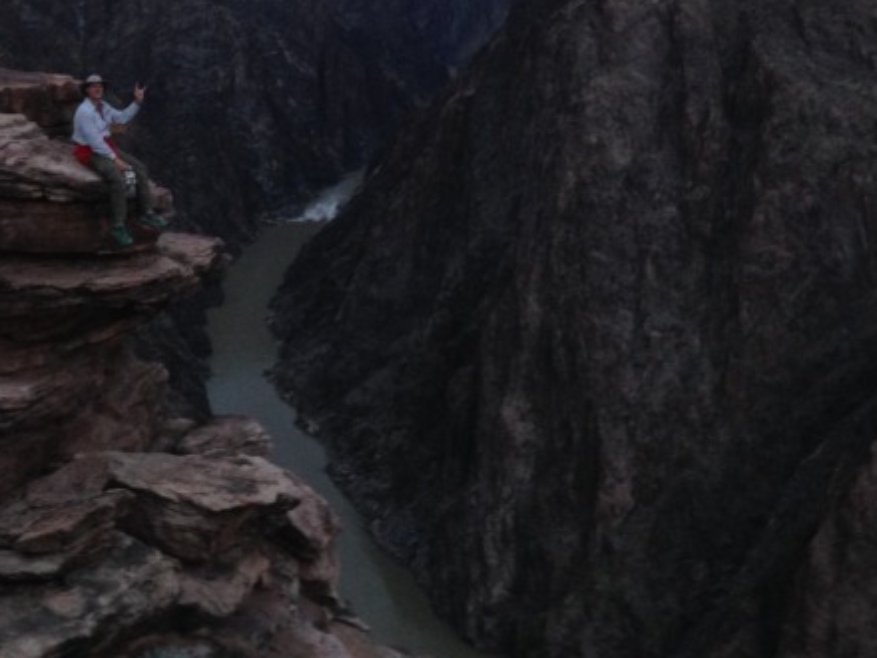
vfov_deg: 24.0
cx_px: 261
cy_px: 110
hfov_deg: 31.8
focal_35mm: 60
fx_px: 1520
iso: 100
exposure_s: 1/20
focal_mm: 4.12
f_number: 2.4
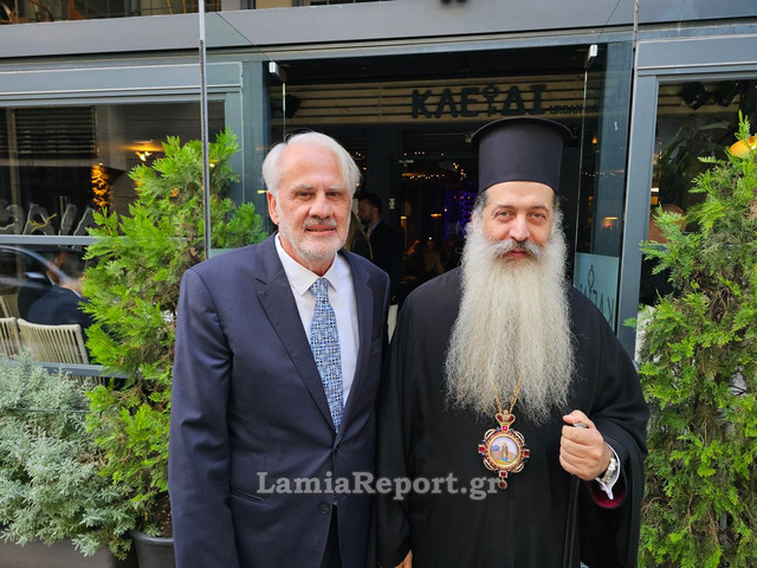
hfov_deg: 73.9
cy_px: 284
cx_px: 378
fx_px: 503
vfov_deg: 58.9
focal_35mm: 23
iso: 64
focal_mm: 6.3
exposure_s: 1/100
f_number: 1.7
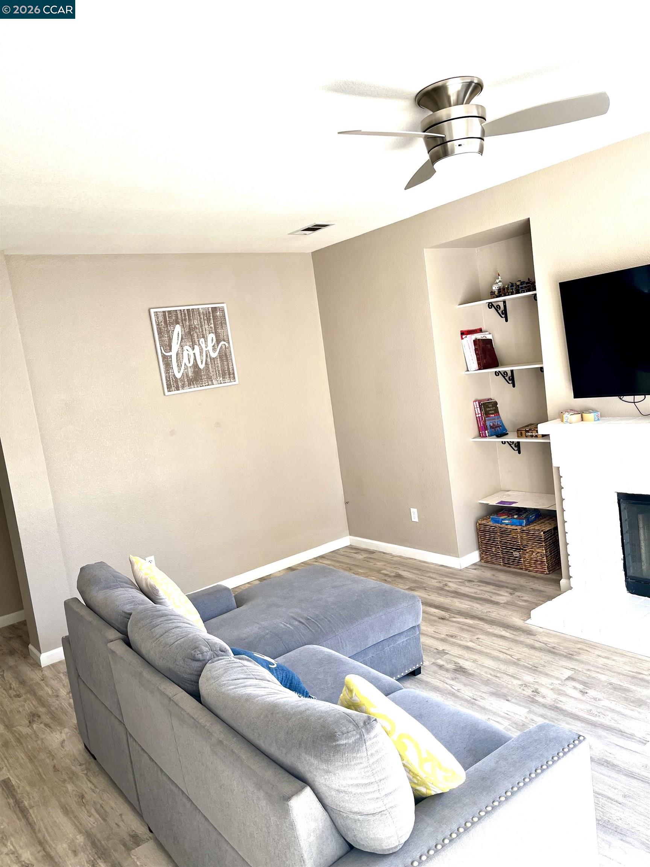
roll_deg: +8.4
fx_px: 651
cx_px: 325
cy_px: 434
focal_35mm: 26
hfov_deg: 53.1
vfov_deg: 67.3
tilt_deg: -7.2
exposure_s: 1/122
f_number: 1.6
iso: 50
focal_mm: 5.1
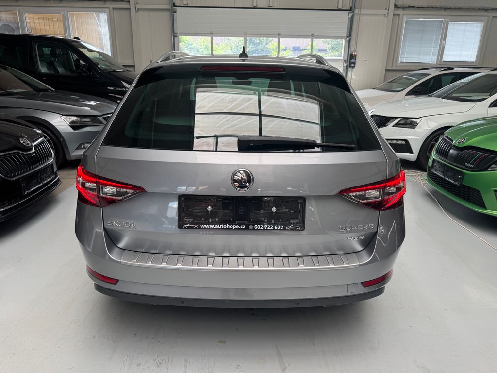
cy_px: 186
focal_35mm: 24
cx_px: 248
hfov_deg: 71.6
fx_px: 345
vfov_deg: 56.8
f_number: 1.78
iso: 80
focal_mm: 6.76
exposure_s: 1/121
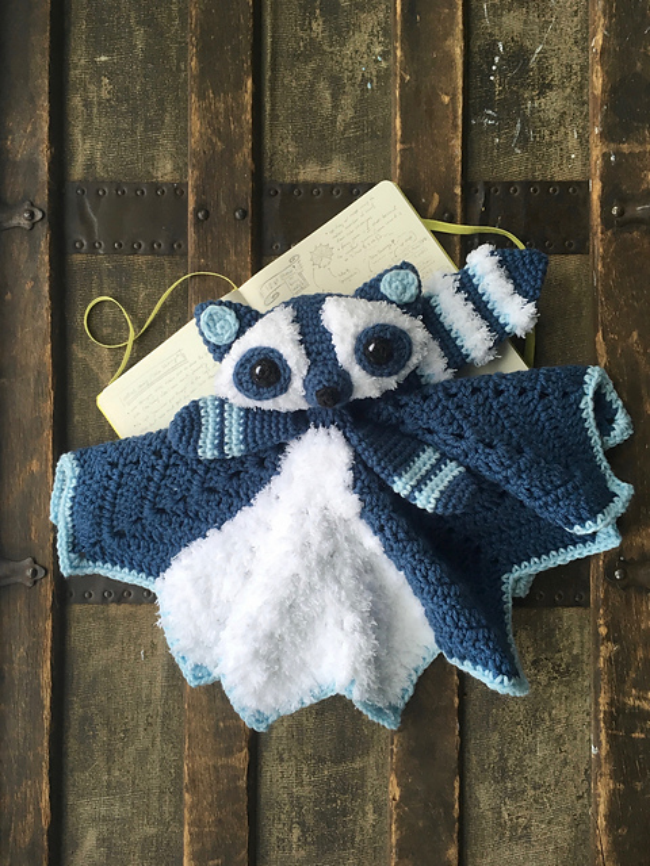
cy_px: 433
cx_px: 325
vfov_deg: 61.7
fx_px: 726
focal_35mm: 29
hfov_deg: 48.2
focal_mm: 4.15
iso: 32
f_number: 2.2
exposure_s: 1/30
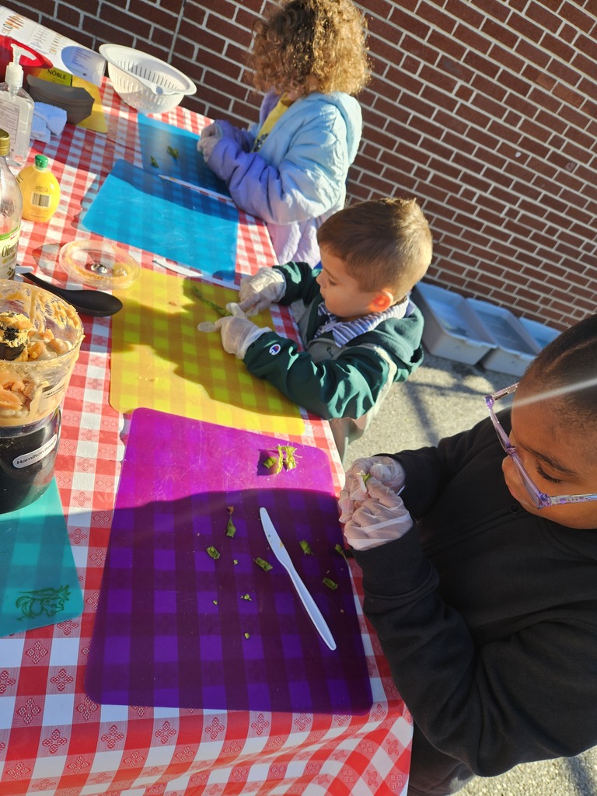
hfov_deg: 58.9
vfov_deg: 73.9
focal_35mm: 23
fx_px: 529
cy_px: 398
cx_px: 298
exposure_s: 1/452
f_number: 1.8
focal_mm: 5.4
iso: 25
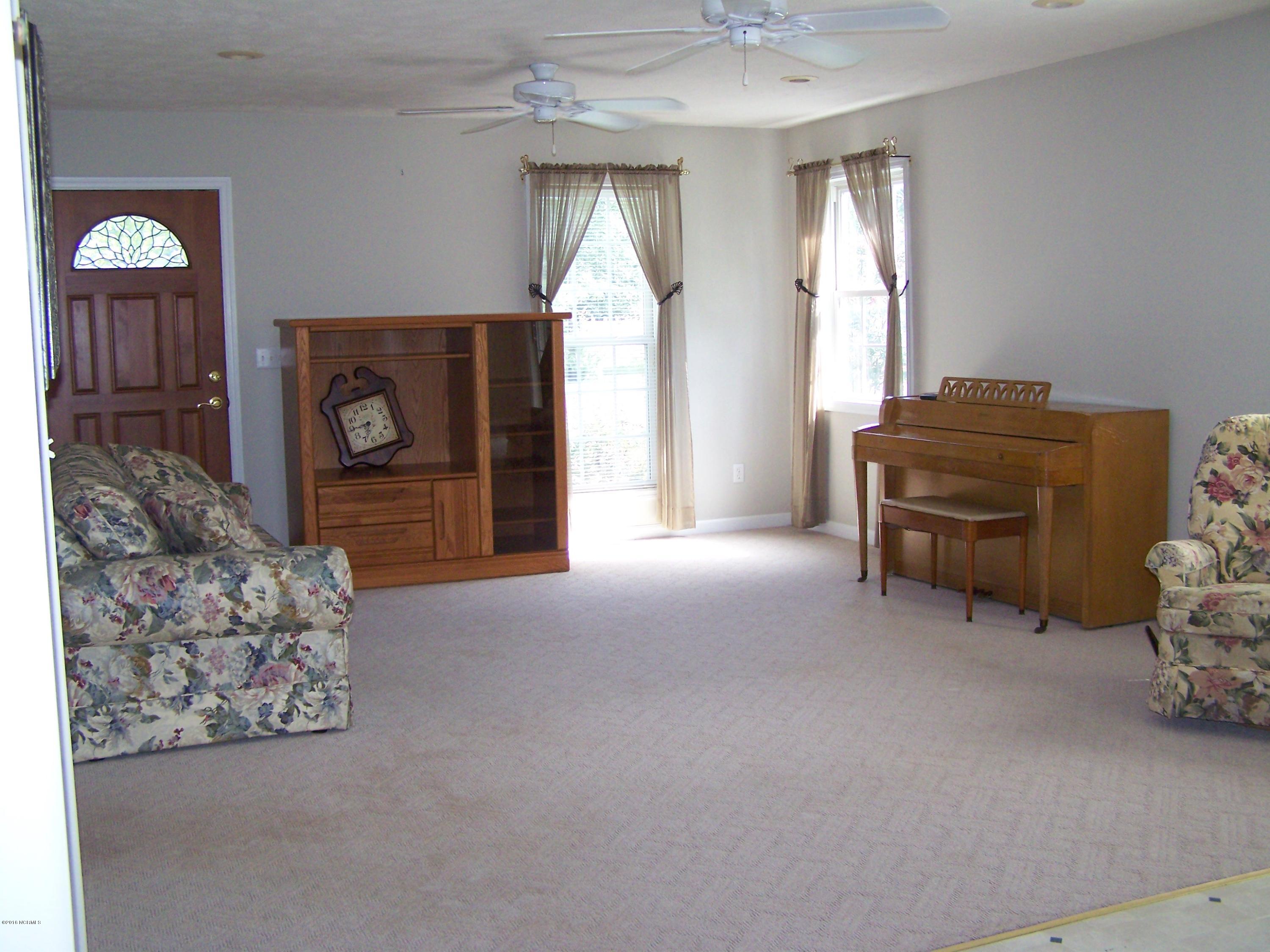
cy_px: 476
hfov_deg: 49.0
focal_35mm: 38
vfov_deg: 37.7
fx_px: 1394
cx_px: 635
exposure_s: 1/60
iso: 160
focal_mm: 6.3
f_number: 2.8
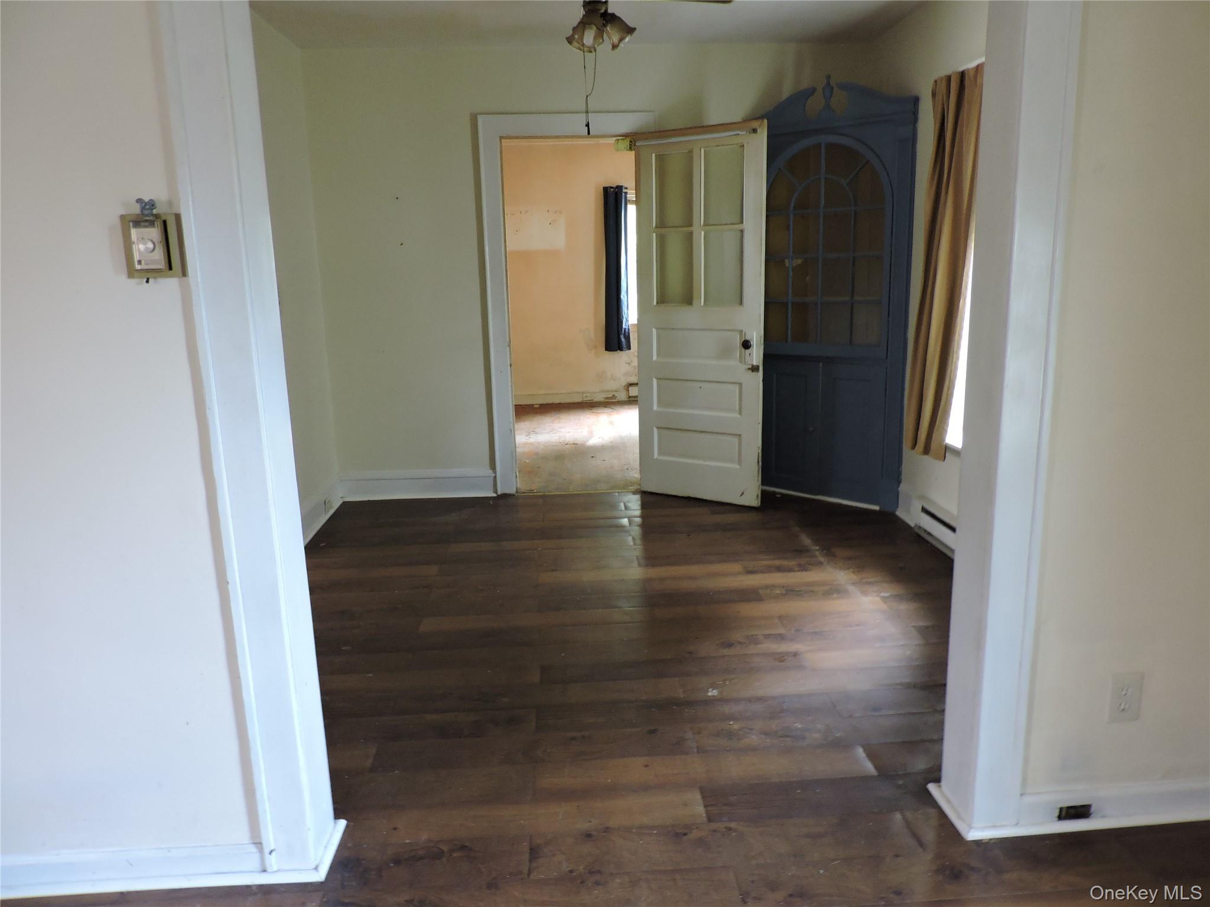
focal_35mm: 24
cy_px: 454
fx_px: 839
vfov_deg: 56.8
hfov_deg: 71.6
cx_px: 605
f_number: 3
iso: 400
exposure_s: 1/10
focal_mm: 4.3
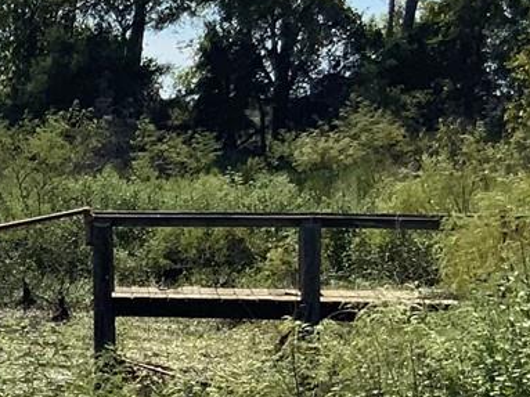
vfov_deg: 9.5
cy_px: 450
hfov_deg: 11.8
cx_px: -415
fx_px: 2372
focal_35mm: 155
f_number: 1.8
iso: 16
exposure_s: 1/2538
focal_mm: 3
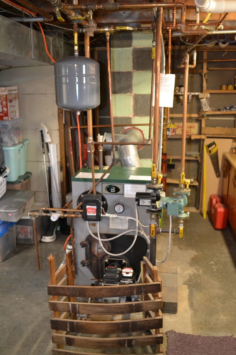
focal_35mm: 33
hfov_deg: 40.0
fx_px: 324
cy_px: 178
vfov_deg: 57.2
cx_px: 118
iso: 2500
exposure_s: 1/60
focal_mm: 22
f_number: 3.8
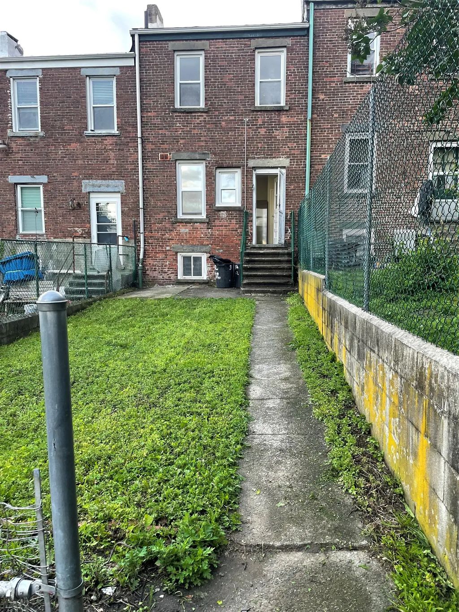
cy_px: 306
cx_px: 230
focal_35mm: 26
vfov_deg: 67.3
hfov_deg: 53.1
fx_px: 460
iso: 125
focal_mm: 4.2
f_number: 1.6
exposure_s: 1/119
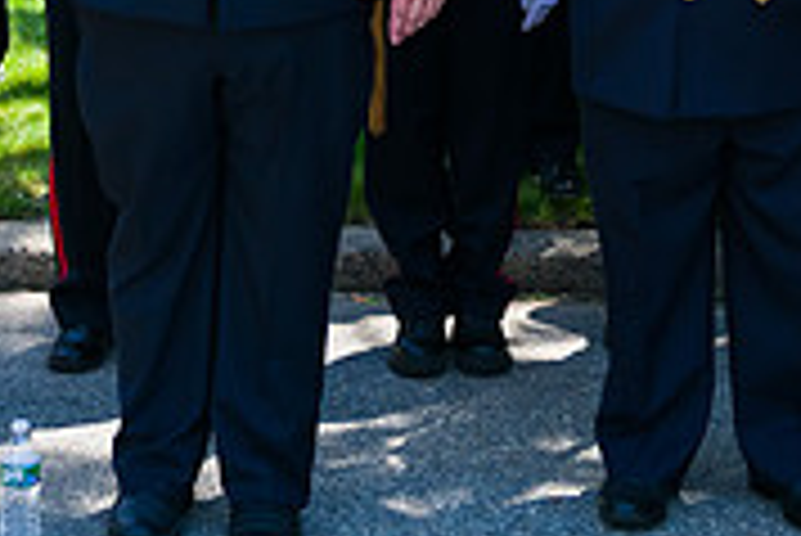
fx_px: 2605
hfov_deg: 17.4
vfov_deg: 11.3
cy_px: -245
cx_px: 216
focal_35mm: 117
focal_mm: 36
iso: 200
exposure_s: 1/3200
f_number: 4
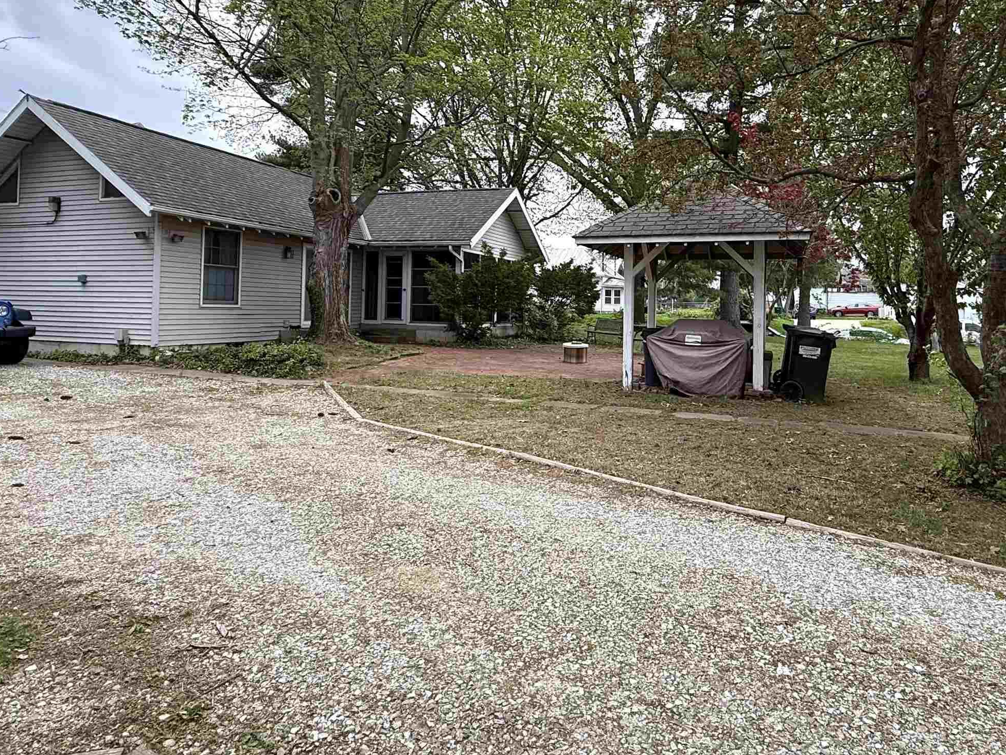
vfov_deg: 60.5
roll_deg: -0.9
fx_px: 639
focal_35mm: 22
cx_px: 579
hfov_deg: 75.9
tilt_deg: +3.0
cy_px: 296
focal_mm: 2.22
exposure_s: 1/445
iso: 64
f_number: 2.2
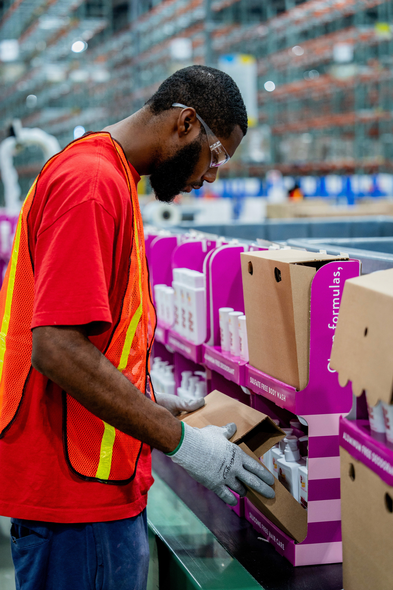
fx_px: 1146
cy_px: 295
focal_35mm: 70
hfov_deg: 19.5
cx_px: 196
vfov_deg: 28.8
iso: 800
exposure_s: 1/100
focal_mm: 70
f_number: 2.8
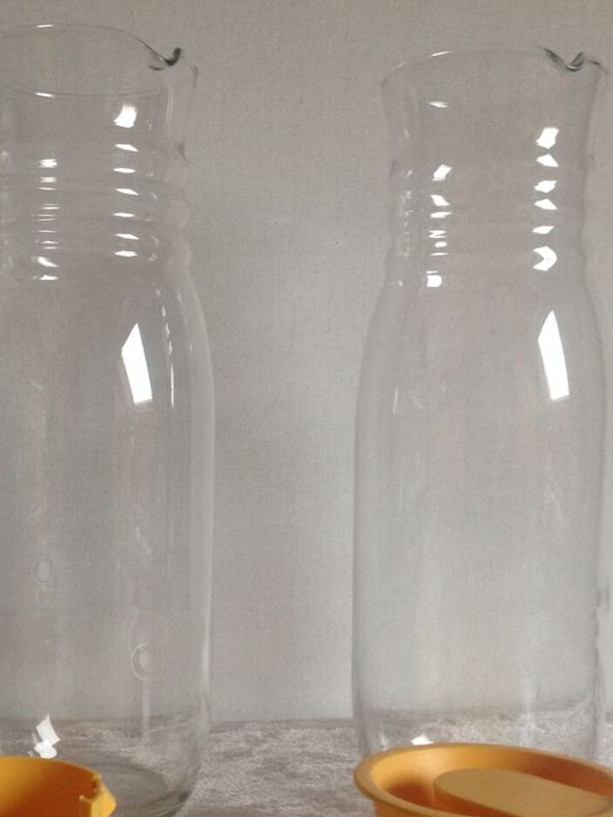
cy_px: 507
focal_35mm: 50
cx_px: 247
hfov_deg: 29.0
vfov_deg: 38.0
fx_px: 1181
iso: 160
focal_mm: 4.28
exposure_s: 1/15
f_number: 2.4
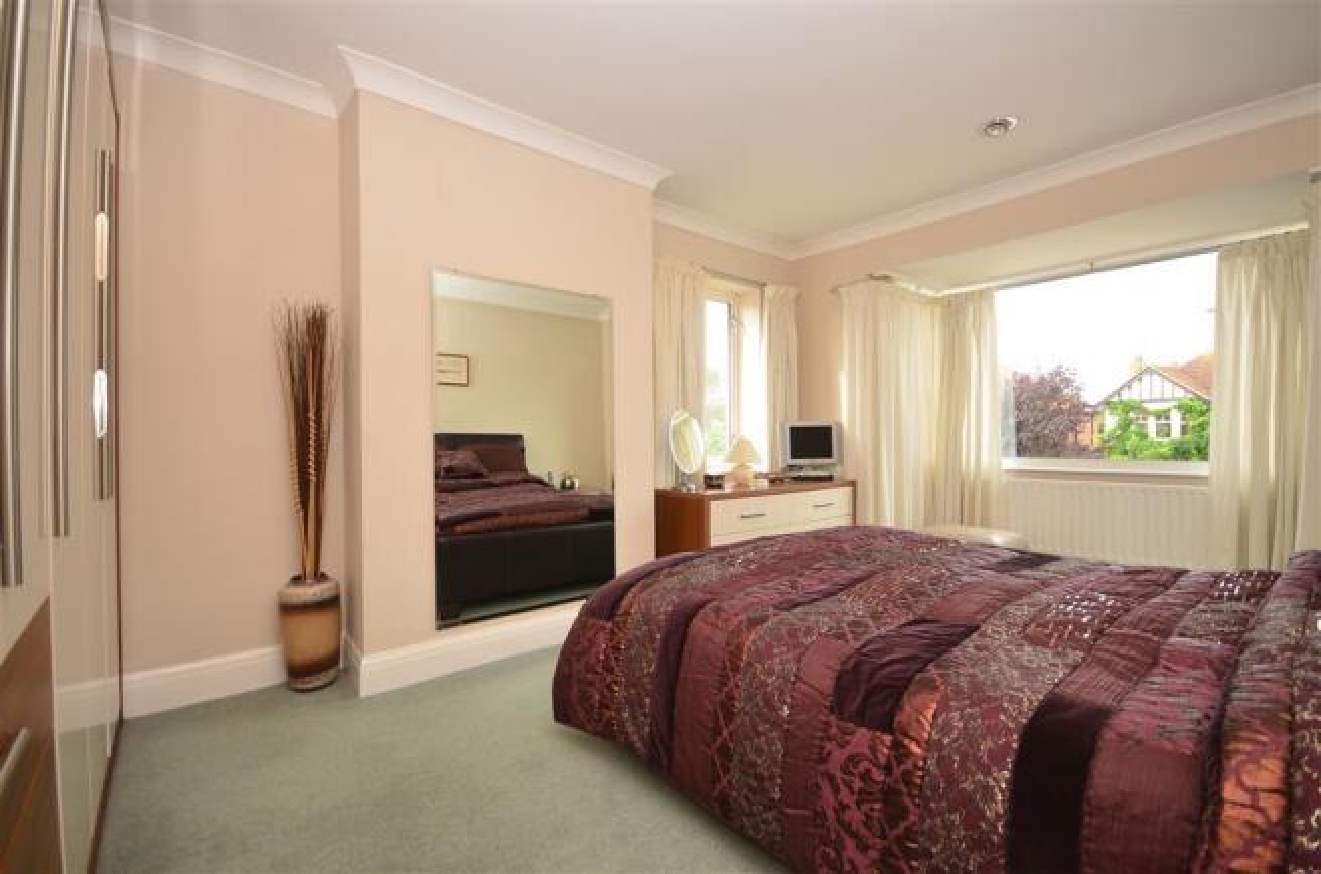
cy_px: 437
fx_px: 549
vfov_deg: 77.0
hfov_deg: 100.5
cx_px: 660
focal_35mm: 15
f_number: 5
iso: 200
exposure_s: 1/40
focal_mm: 10
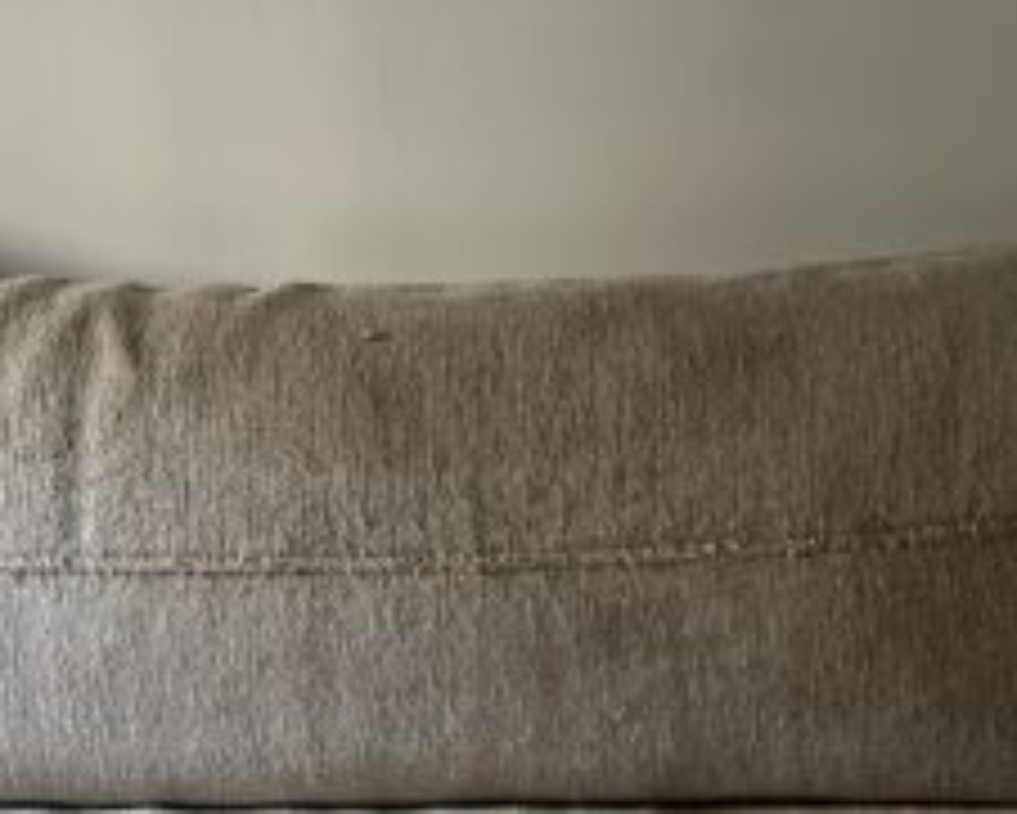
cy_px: 373
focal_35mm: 83
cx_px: 459
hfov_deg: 23.0
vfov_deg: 18.5
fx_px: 2499
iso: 320
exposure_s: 1/60
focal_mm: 6.86
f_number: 1.78
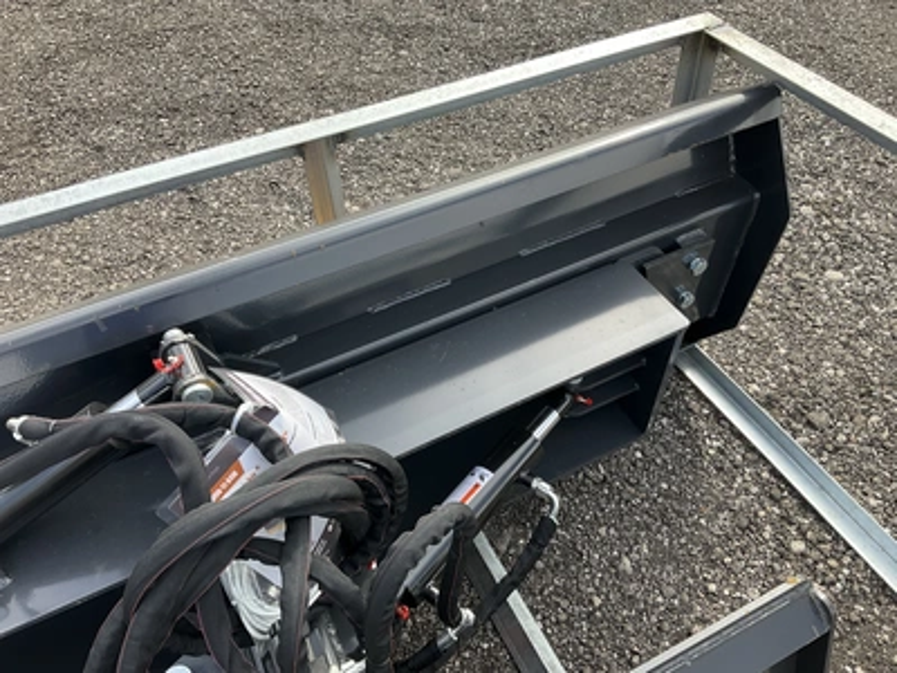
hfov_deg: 61.7
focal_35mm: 29
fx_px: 751
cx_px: 448
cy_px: 336
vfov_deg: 48.2
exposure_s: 1/287
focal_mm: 3
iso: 25
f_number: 1.8
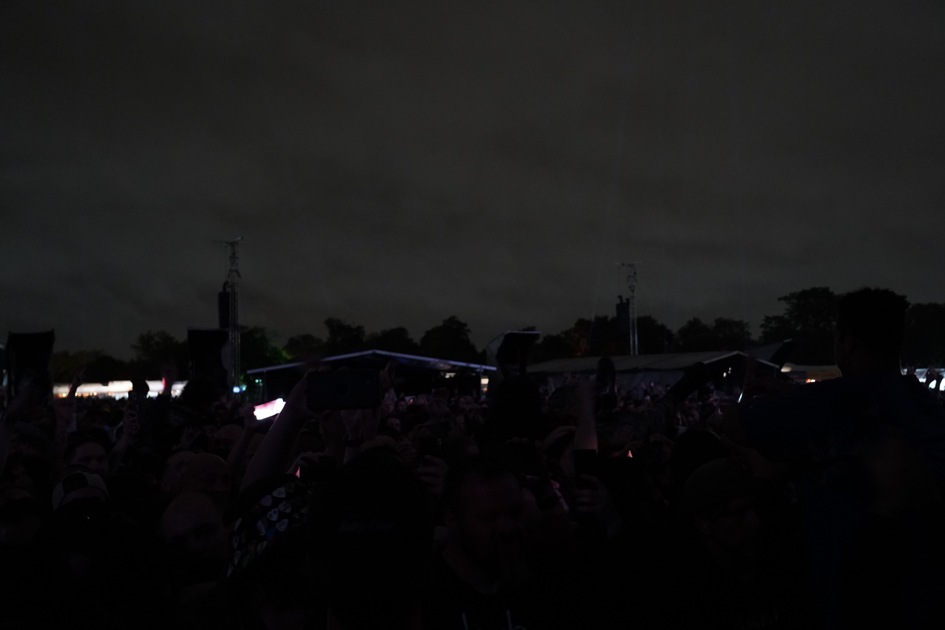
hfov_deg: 53.1
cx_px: 472
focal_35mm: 36
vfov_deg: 36.9
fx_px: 945
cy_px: 315
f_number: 4
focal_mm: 36
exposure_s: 1/40
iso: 5000
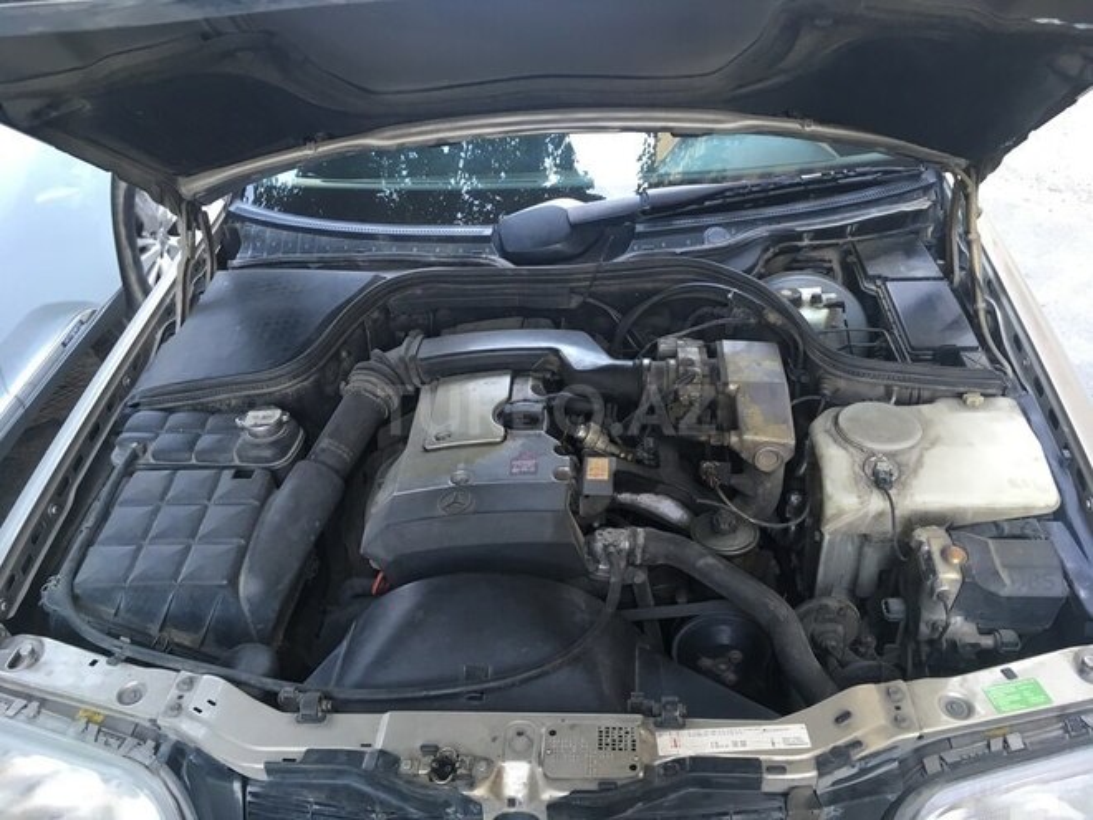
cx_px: 546
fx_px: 916
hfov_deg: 61.7
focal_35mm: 29
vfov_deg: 48.2
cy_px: 410
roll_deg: +4.5
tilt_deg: -34.9
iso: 32
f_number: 2.2
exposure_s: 1/33
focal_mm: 4.15
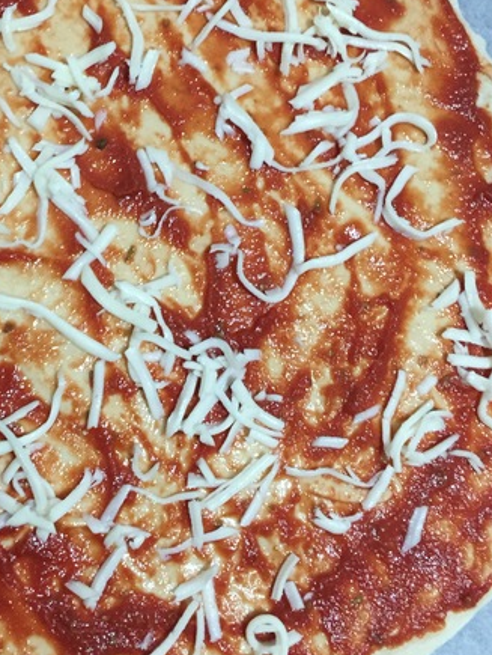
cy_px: 282
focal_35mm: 46
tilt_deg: -79.4
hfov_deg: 31.1
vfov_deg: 41.1
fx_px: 870
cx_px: 135
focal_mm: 4.15
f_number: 2.2
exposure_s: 1/20
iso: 250
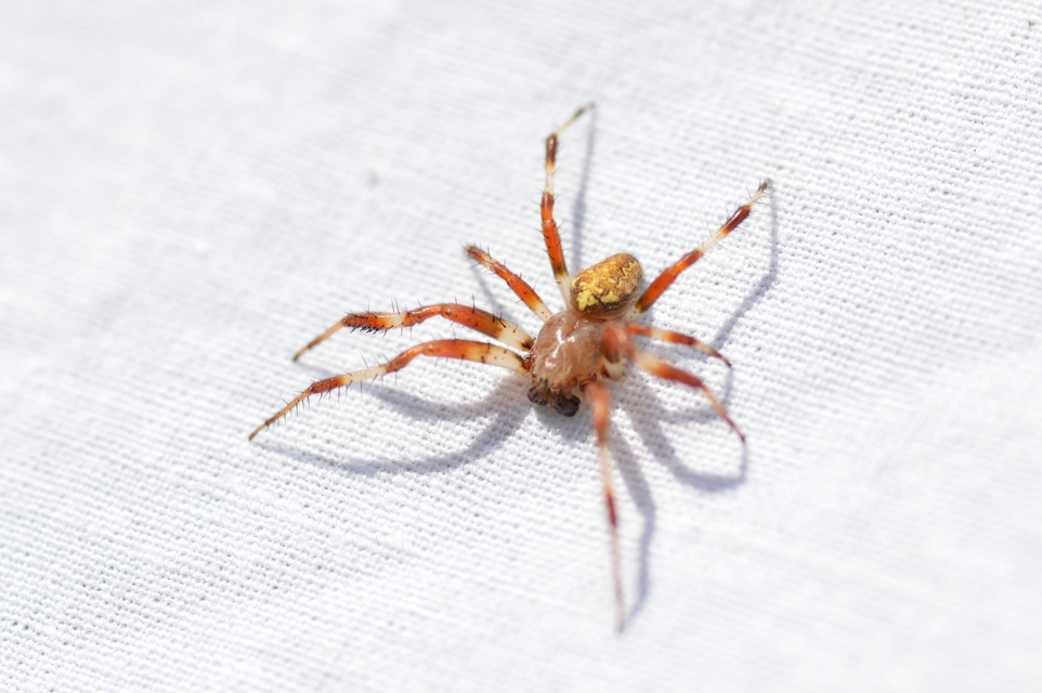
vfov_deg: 9.1
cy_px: 346
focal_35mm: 150
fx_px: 4339
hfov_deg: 13.7
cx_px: 521
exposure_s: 1/500
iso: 100
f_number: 8
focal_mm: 100
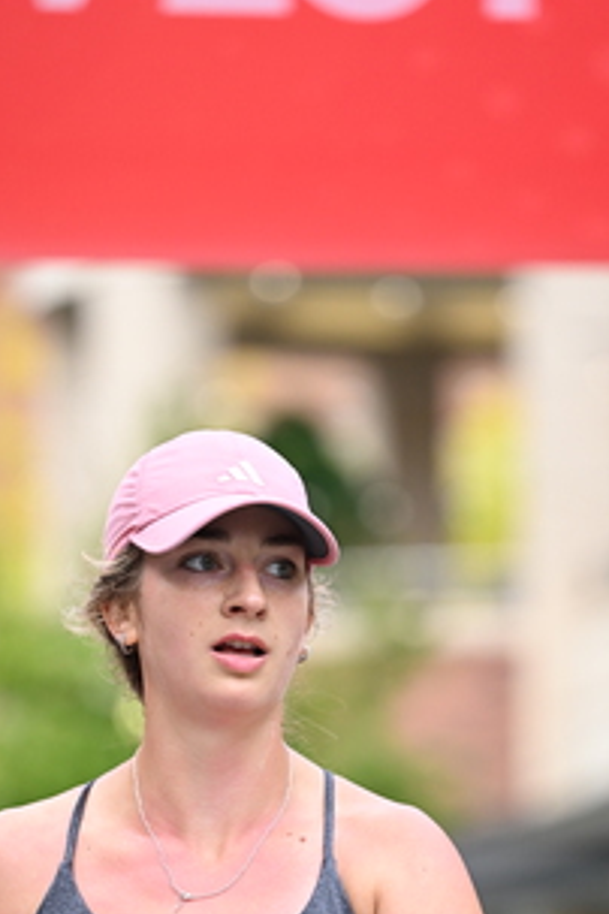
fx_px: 6673
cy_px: 793
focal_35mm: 263
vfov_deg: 7.8
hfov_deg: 5.2
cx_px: 318
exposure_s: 1/2000
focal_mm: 145
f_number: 2.8
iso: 1000
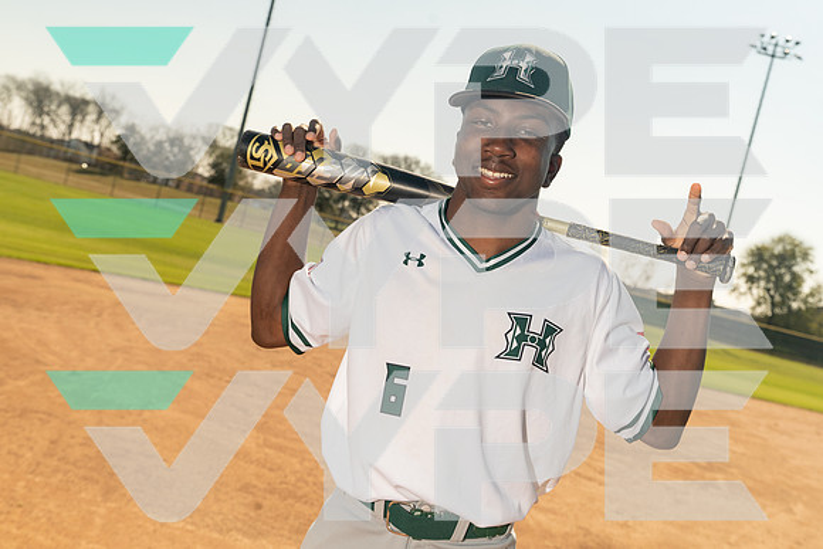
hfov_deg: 42.7
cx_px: 412
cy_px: 274
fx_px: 1052
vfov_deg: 29.3
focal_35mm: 46
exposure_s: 1/200
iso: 500
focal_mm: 46
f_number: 7.1
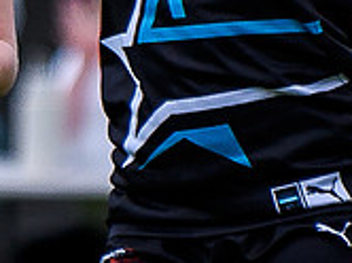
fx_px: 35559
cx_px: -1
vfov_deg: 0.4
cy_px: 188
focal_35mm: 3502
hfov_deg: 0.6
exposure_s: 1/1600
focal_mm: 200
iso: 140
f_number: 2.8
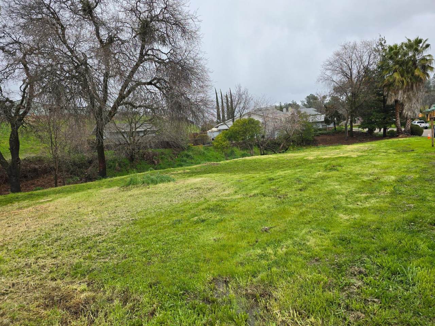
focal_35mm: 23
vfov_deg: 58.9
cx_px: 218
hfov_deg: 73.9
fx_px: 289
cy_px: 163
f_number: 1.7
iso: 12
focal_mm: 6.3
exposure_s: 1/224
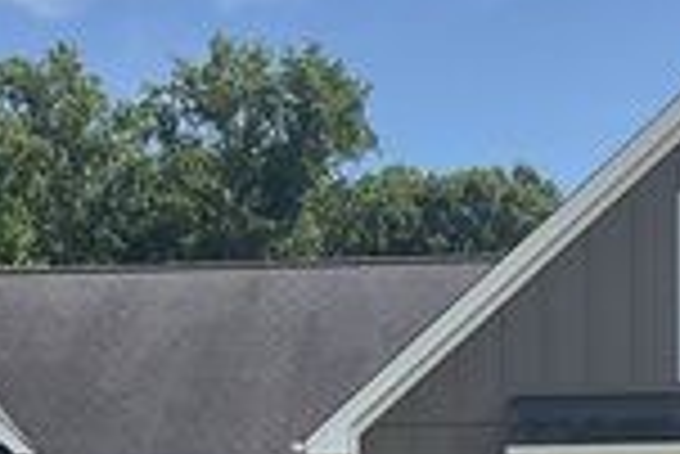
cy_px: 578
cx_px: 275
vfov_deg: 13.3
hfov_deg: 20.4
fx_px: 1891
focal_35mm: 100
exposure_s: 1/1451
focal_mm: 3
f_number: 1.8
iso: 16
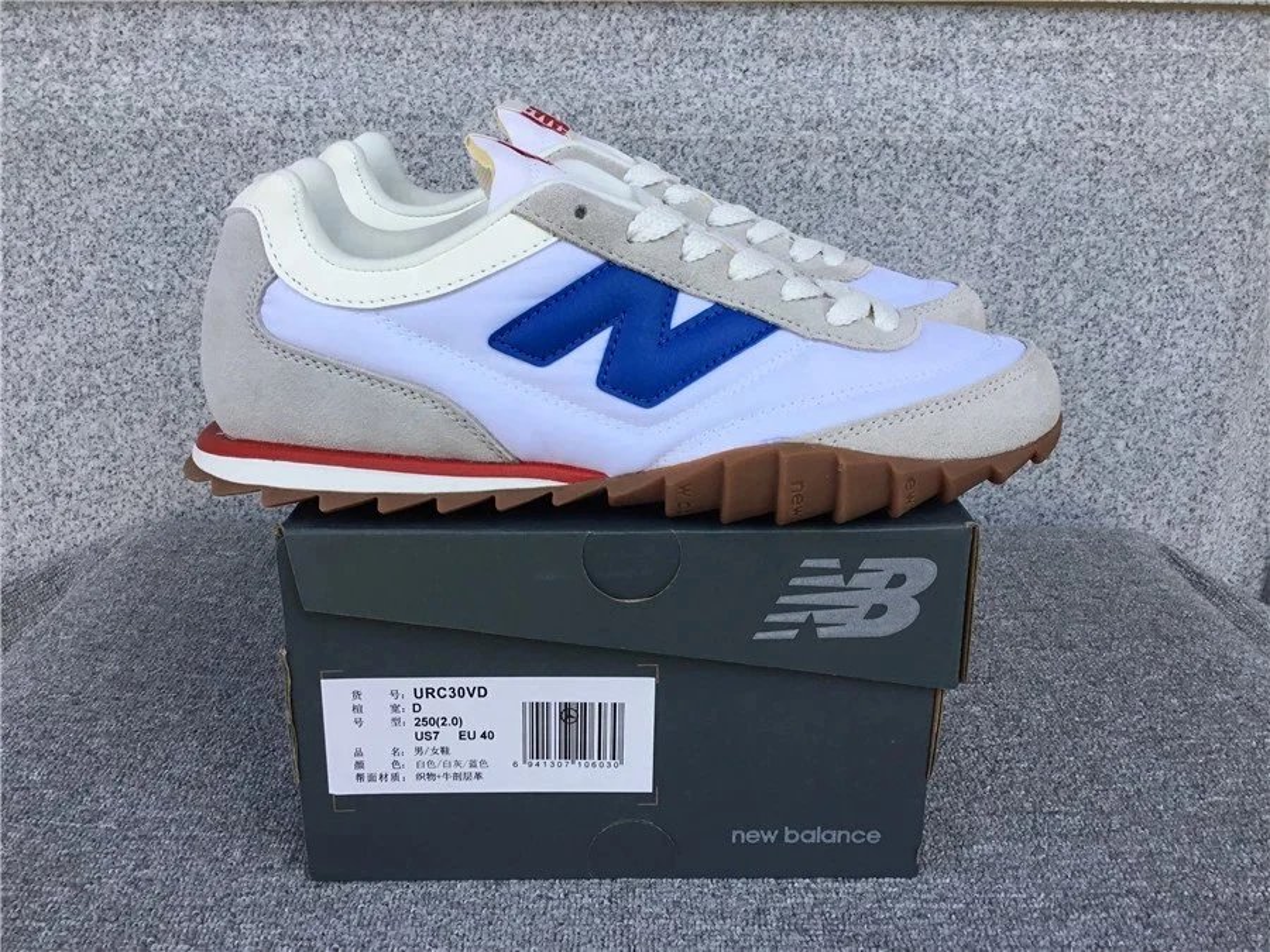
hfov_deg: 58.4
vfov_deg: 45.4
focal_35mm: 31
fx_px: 1137
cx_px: 635
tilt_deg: -18.7
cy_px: 476
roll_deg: +0.2
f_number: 2.4
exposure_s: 1/202
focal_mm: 3.3
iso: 25
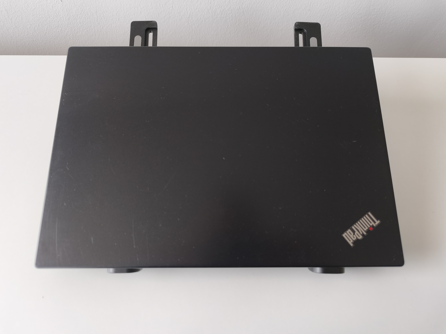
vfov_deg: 58.9
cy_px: 167
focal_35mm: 23
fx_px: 296
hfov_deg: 73.9
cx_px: 223
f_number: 1.62
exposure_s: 1/99.9
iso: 80
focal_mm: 6.45
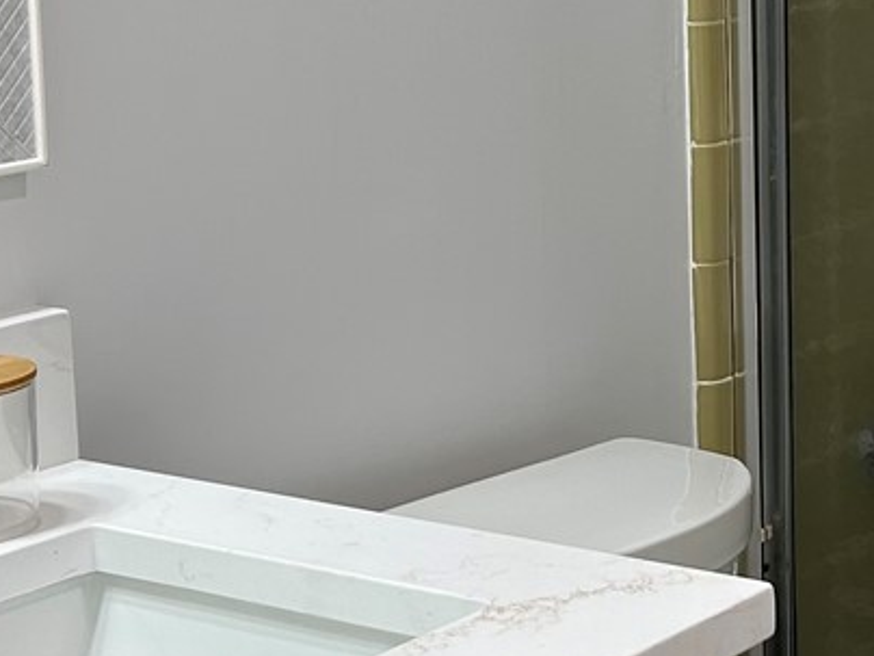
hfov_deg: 18.9
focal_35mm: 103
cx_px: 701
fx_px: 2601
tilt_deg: -8.7
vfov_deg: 14.3
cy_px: 182
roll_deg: +1.8
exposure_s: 1/120
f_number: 1.5
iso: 50
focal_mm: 5.7
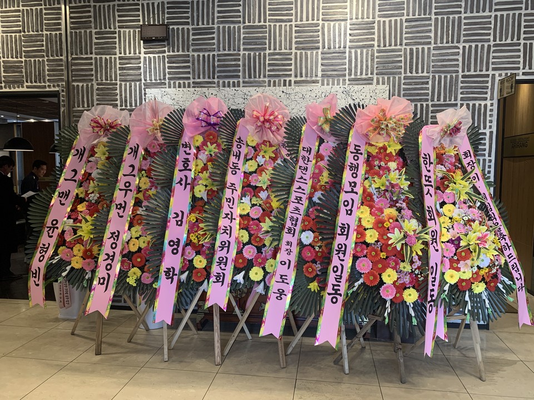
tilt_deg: -3.3
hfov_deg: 67.3
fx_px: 401
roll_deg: +0.2
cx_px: 267
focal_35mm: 26
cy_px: 200
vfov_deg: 53.1
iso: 125
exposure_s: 1/60
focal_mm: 4.25
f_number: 1.8
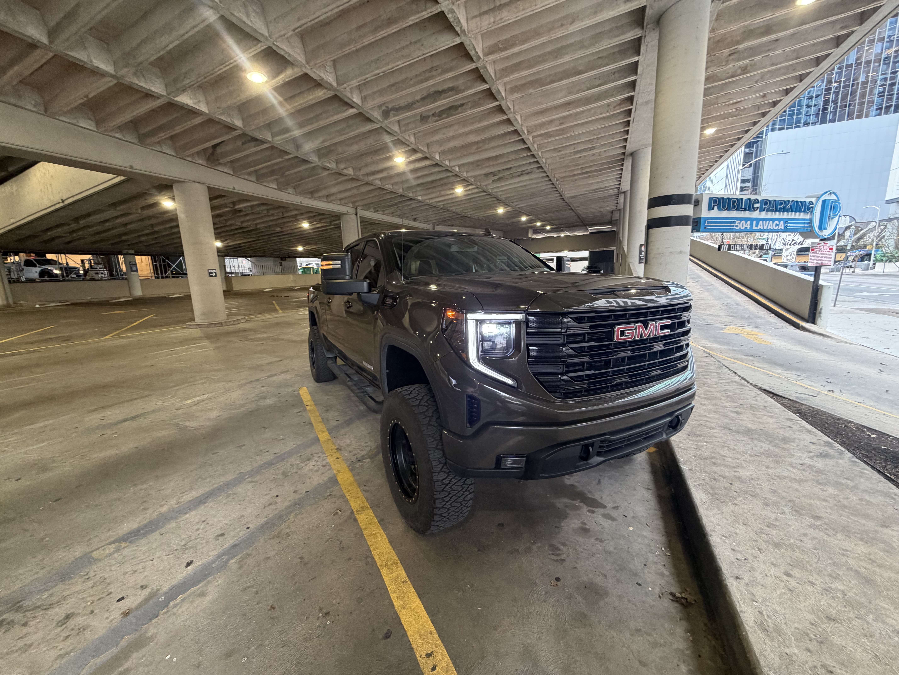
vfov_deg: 85.7
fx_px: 364
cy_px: 338
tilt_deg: -7.8
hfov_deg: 102.1
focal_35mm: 14
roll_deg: +2.6
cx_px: 450
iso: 320
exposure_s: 1/62
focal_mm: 2.22
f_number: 2.2
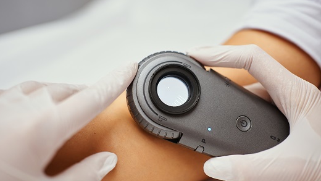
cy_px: 85
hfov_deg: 54.0
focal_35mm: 37
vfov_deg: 32.0
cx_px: 160
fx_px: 315
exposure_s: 1/640
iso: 500
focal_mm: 35
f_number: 2.2
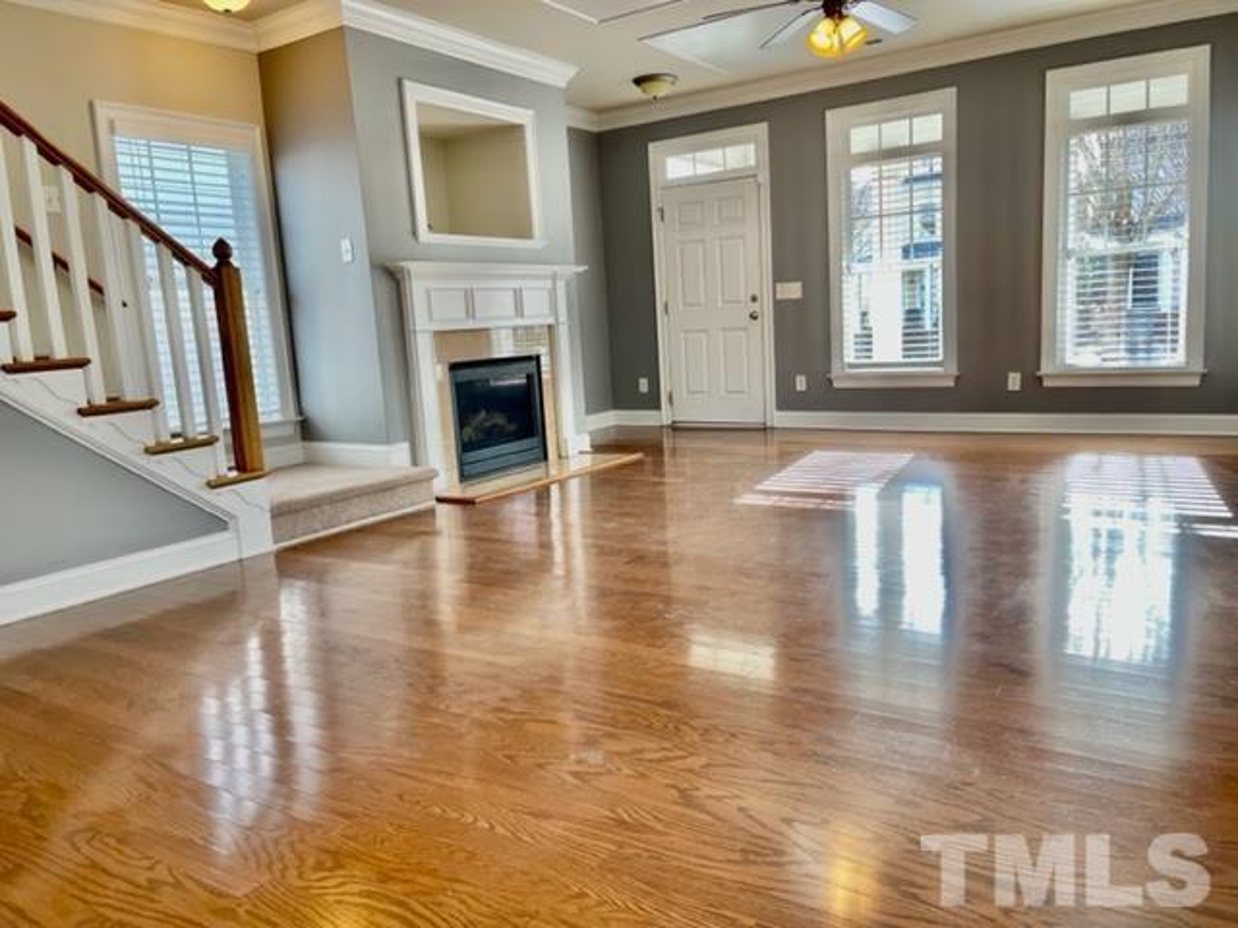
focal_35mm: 26
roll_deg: +3.5
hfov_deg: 67.3
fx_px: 930
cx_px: 619
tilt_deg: -9.5
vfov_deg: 53.1
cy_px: 464
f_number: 1.6
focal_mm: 5.1
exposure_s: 1/120
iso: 50
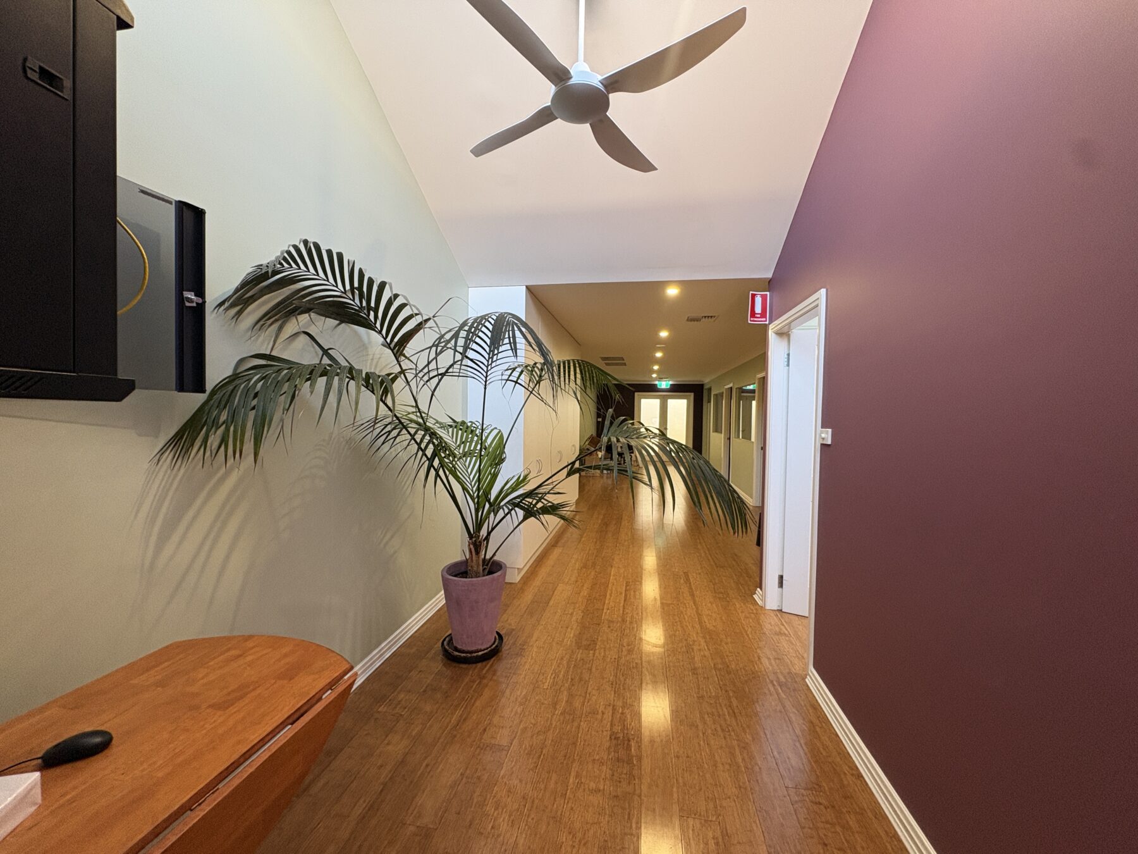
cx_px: 569
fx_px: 460
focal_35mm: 14
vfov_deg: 85.7
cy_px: 427
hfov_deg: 102.1
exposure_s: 1/50
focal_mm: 2.22
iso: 200
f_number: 2.2
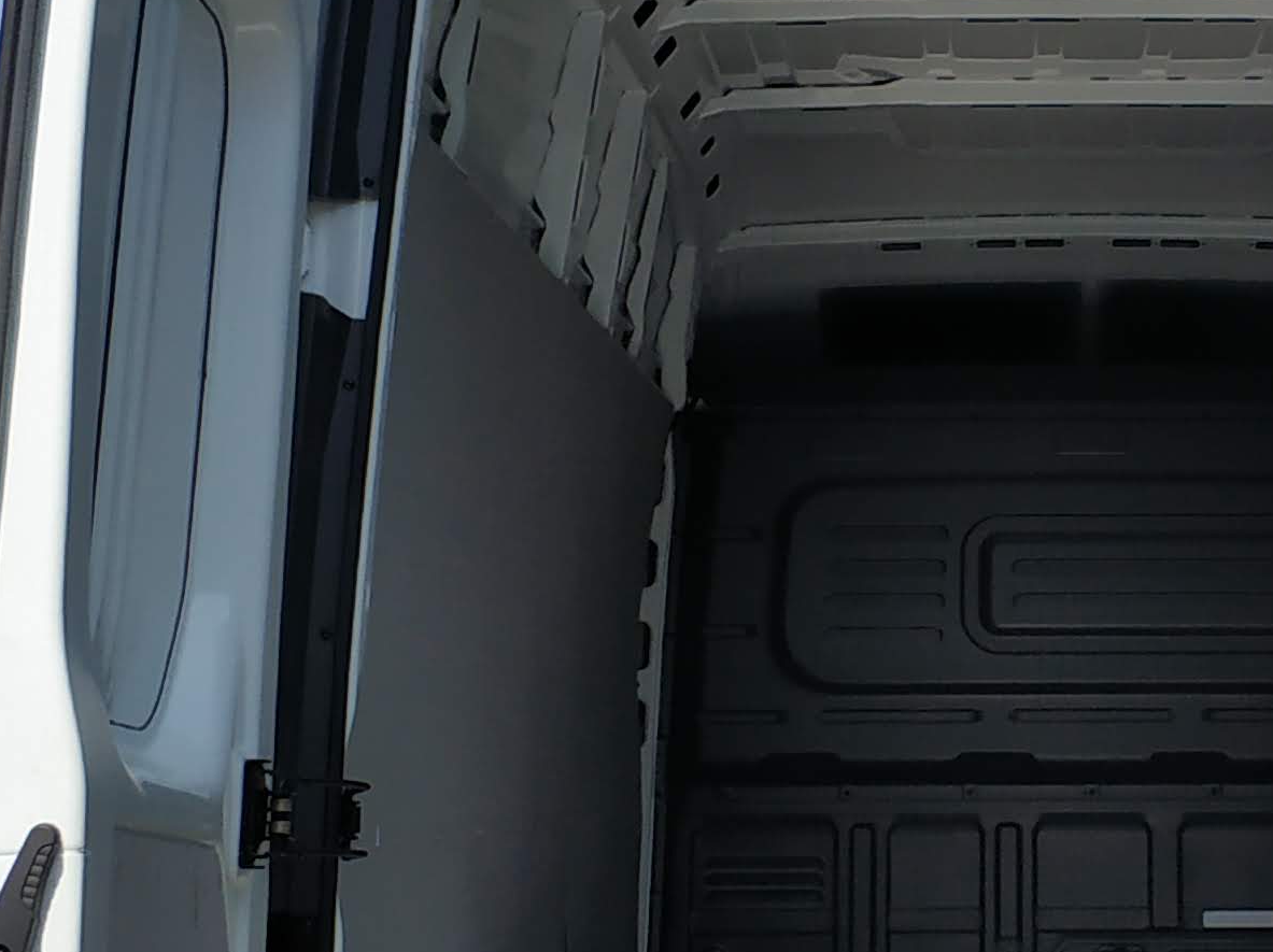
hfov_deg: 21.0
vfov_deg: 16.0
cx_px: 1081
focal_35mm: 92
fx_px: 3380
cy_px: 439
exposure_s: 1/3178
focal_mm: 3.82
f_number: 1.8
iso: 220
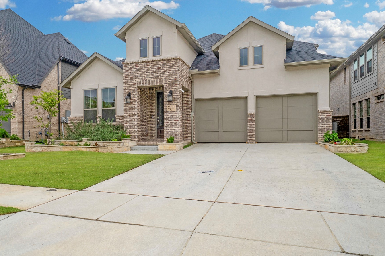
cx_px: 171
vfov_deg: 51.1
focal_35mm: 25
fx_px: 267
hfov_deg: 71.3
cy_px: 144
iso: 500
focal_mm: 20
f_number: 9
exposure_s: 1/400
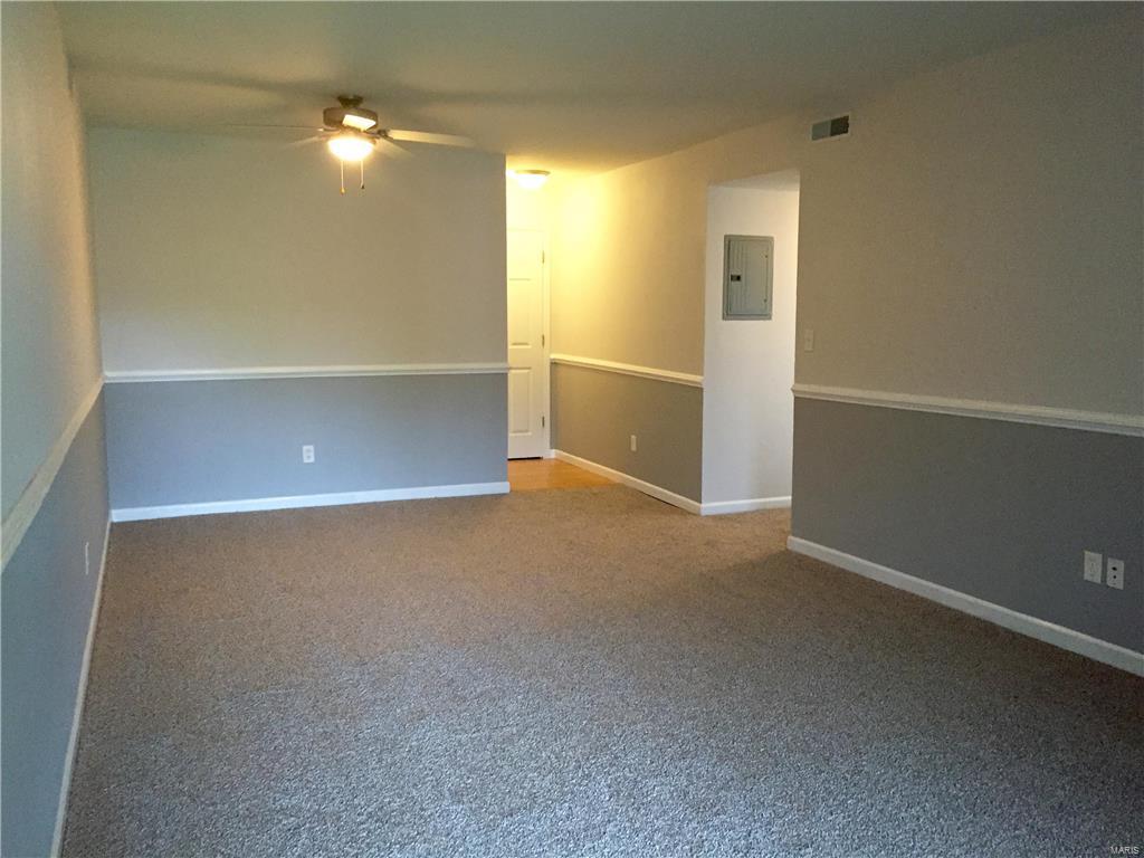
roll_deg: -0.7
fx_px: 958
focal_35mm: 29
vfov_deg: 48.2
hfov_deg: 61.7
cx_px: 572
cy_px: 429
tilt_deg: -7.0
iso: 250
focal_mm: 4.15
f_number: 2.2
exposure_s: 1/30
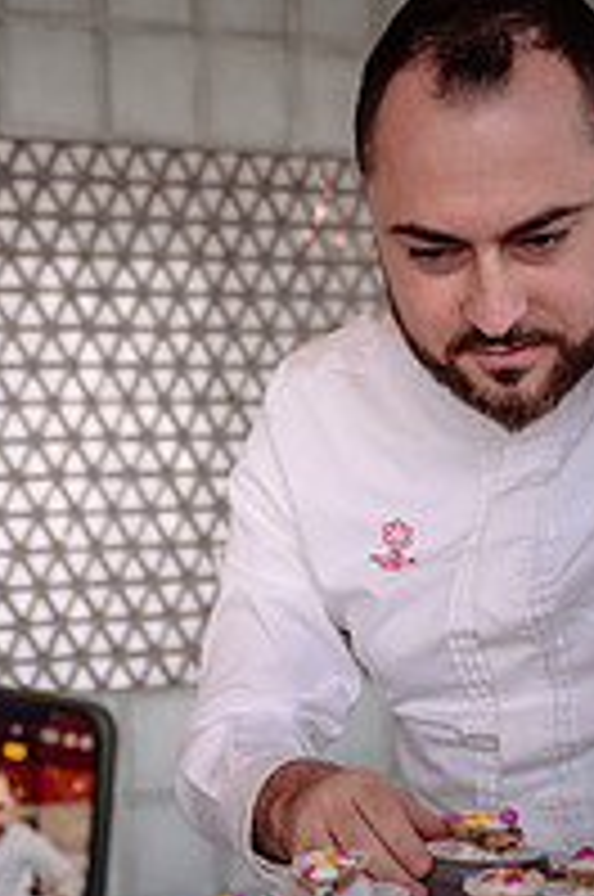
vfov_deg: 22.7
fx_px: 2185
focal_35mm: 88
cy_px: 781
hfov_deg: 15.4
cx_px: 160
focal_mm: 28.5
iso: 64
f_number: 2.8
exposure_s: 1/100
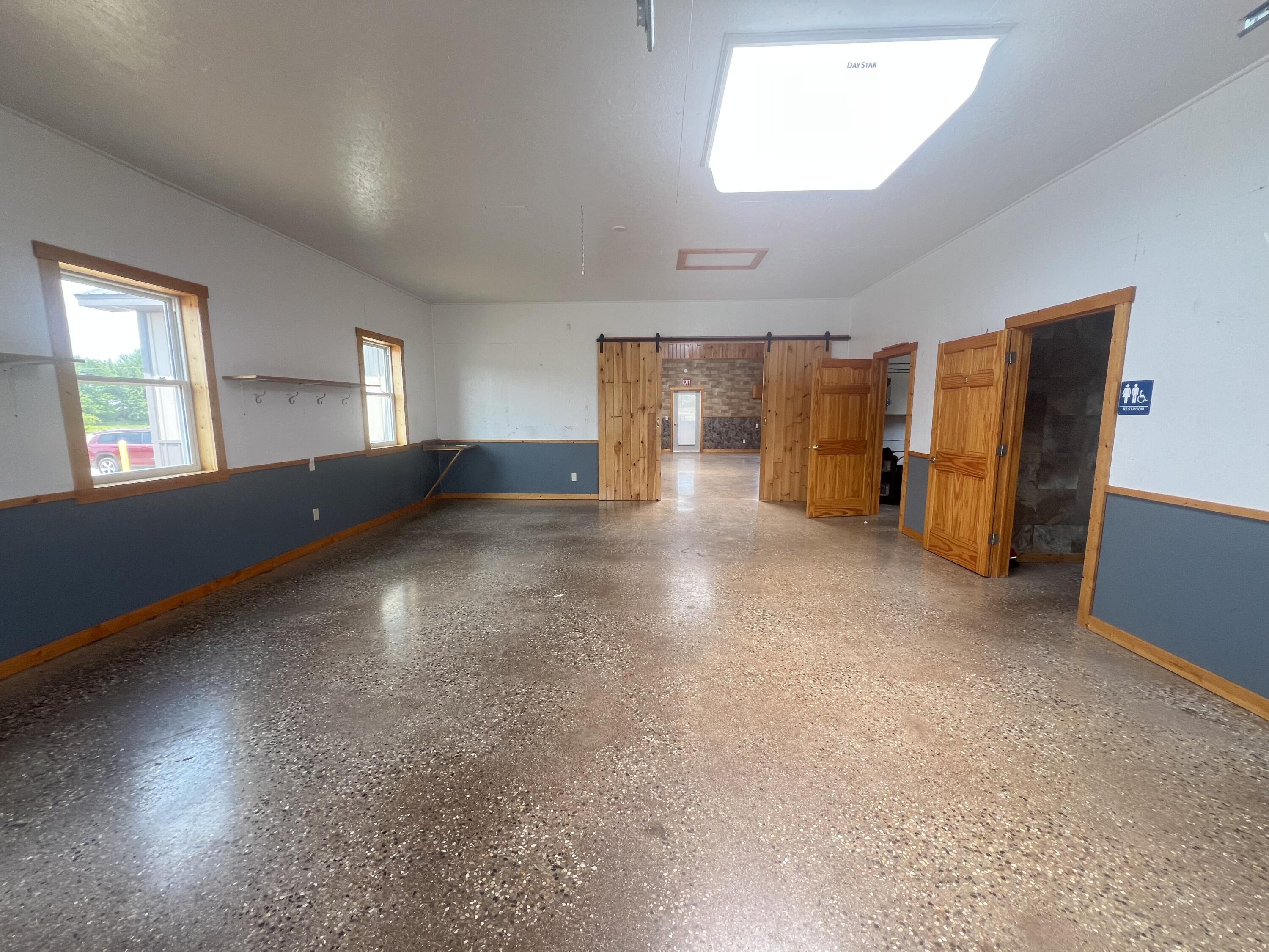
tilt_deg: -8.3
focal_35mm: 13
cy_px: 476
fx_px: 477
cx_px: 634
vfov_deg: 89.9
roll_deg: +0.7
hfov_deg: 106.2
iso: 80
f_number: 1.8
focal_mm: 1.57
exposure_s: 1/99
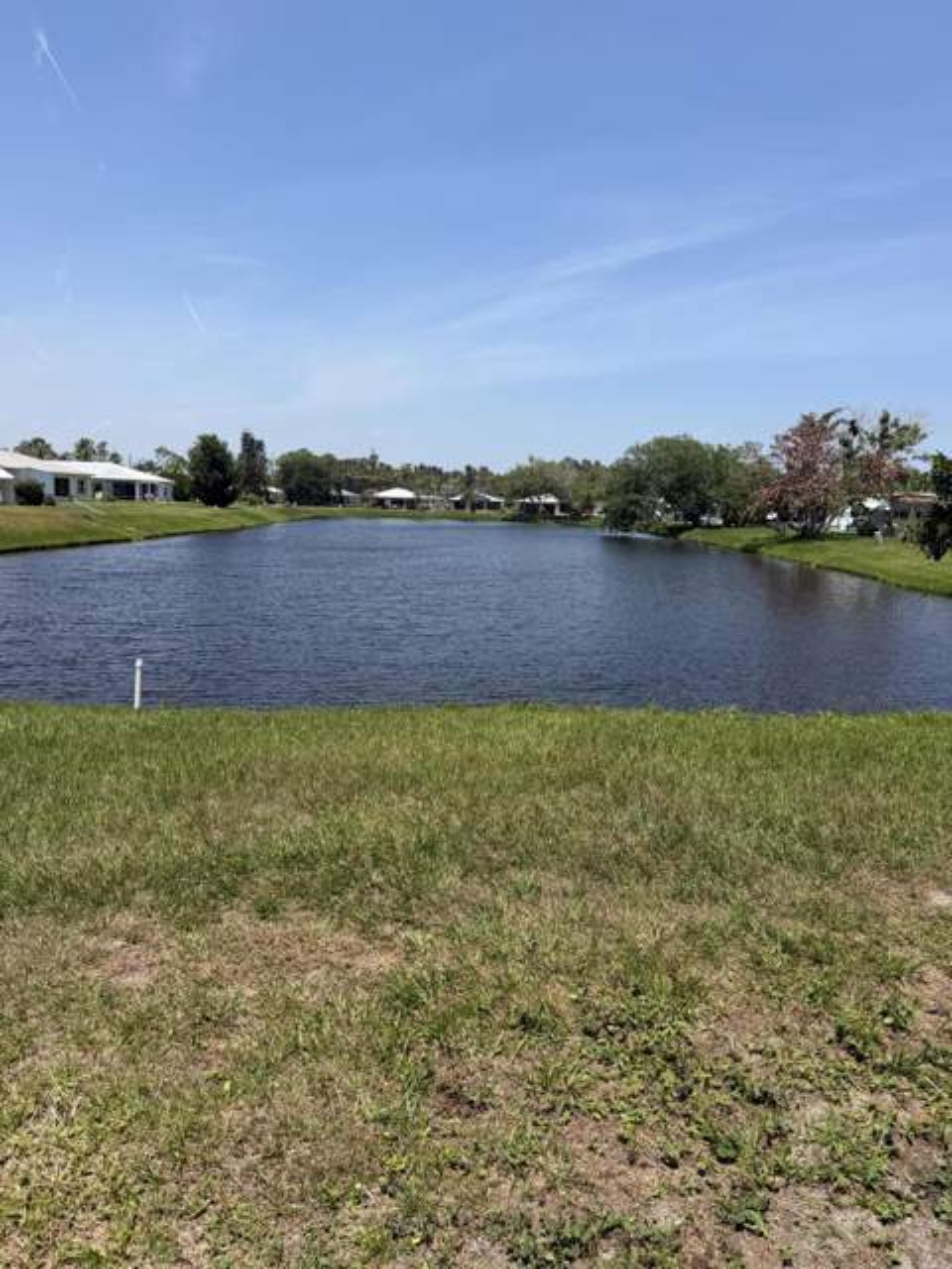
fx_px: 880
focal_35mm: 24
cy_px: 634
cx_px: 476
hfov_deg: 56.8
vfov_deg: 71.6
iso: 80
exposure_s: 1/4975
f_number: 1.78
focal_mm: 6.76
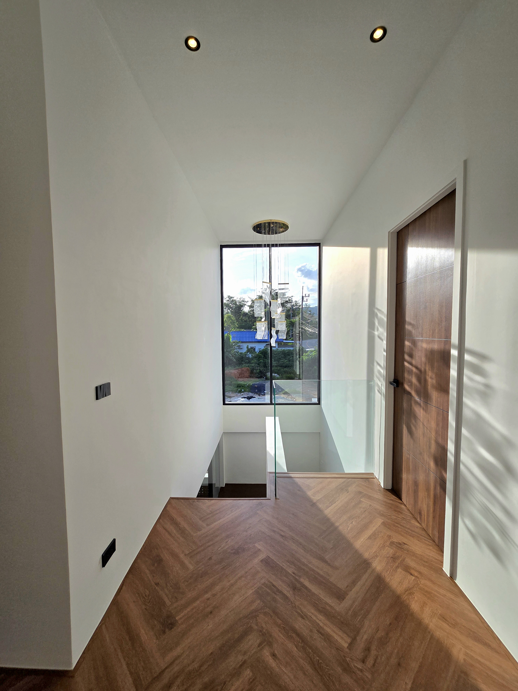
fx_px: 259
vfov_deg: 106.2
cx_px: 259
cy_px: 346
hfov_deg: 89.9
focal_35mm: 13
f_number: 2.2
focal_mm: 2.2
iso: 50
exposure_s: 1/2000
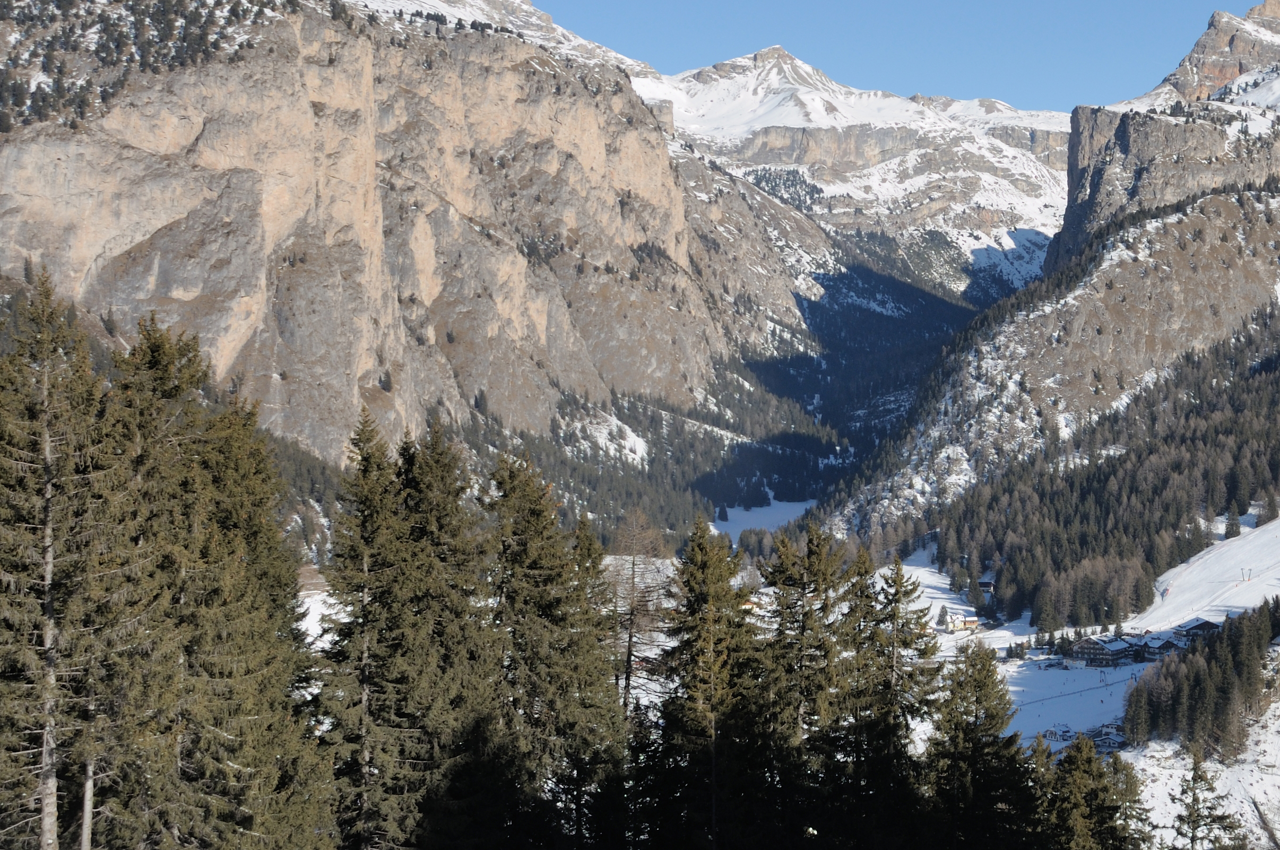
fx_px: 2273
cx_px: 1100
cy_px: 349
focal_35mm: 64
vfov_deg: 21.2
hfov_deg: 30.4
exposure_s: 1/640
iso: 200
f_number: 6.3
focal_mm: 24
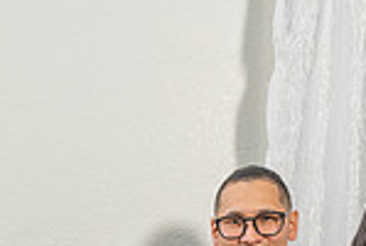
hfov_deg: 19.0
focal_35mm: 105
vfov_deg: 12.5
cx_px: 20
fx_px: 1070
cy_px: 365
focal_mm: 27
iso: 500
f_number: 4.5
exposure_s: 1/125
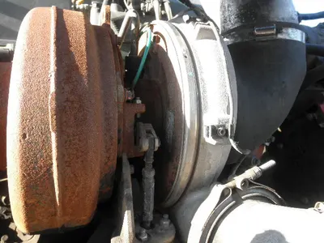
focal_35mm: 28
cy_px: 122
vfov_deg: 49.7
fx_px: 262
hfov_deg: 63.4
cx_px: 162
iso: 64
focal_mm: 5
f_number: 3
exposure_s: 1/80
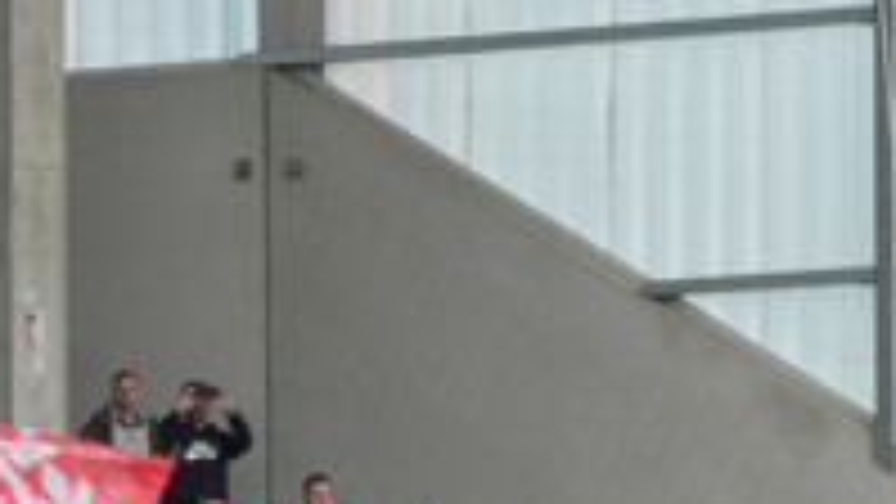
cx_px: -275
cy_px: 855
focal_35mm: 749
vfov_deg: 1.6
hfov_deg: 2.9
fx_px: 17797
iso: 80
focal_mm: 38.4
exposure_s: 1/100
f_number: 5.6
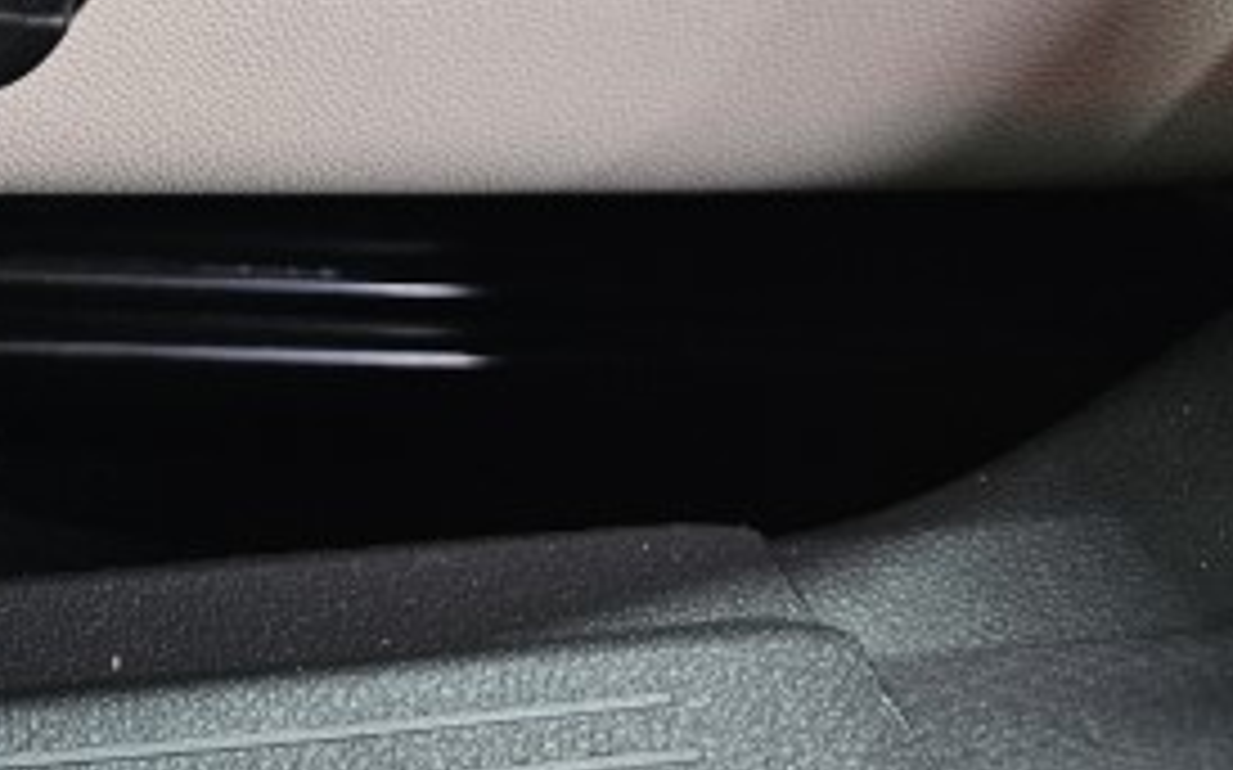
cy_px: -77
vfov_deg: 21.6
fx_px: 1915
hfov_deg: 32.2
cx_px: -63
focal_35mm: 57
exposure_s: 1/142
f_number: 1.7
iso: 500
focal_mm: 6.3
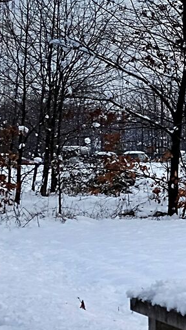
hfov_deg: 6.4
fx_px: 1420
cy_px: 126
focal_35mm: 162
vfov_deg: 13.3
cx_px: 694
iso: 200
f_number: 4.5
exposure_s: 1/320
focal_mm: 22.3
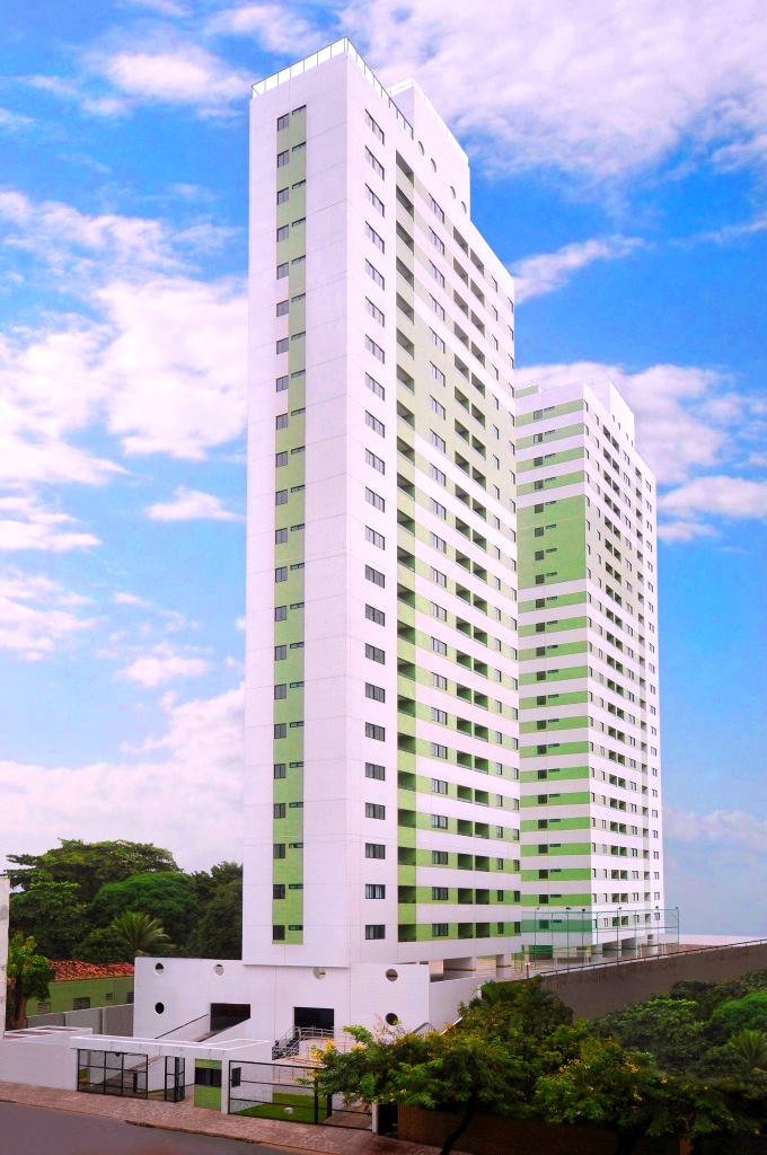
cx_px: 384
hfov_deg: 45.6
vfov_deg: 64.6
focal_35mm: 28
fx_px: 913
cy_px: 578
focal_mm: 19
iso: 400
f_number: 9
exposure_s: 1/640
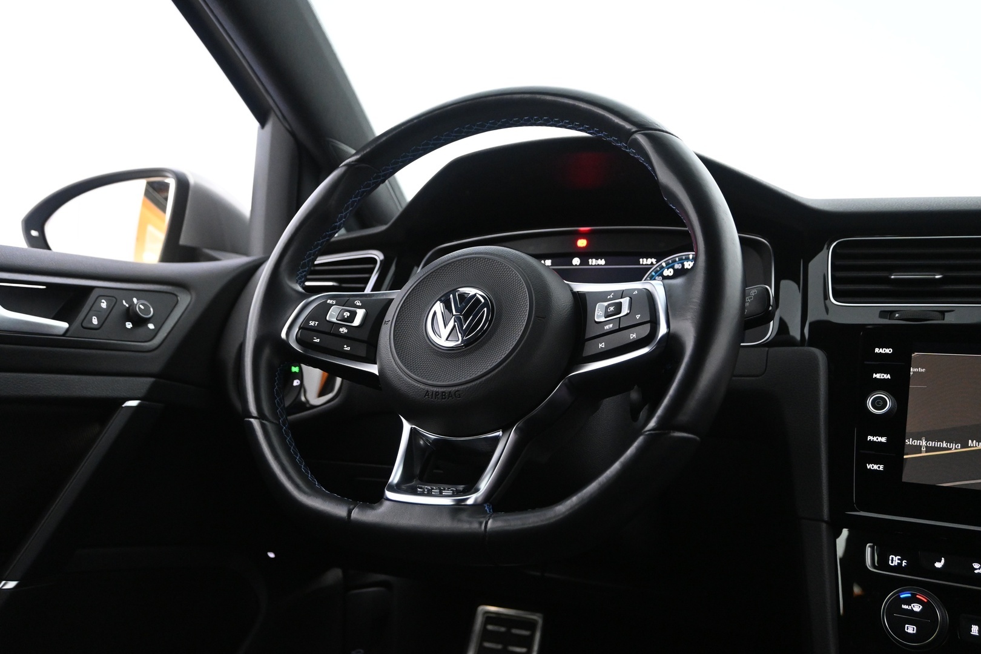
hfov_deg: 57.2
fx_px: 899
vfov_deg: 40.0
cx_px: 490
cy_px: 327
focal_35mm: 33
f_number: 4
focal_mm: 22
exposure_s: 1/30
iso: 3200
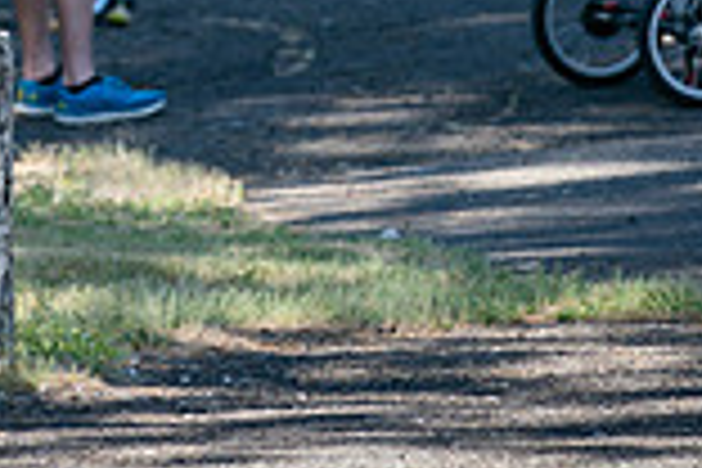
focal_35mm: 743
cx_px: -220
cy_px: -241
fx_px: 14487
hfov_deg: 2.8
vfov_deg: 1.8
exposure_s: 1/500
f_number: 4
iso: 160
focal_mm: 200
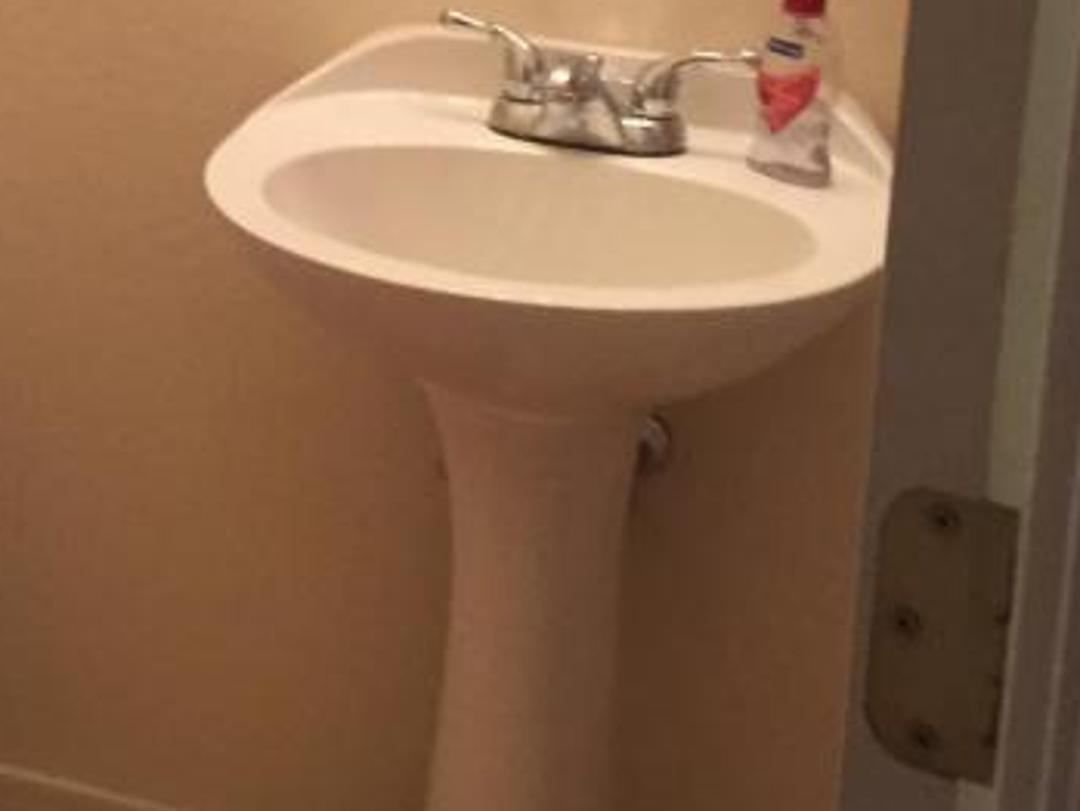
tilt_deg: -13.0
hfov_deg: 21.6
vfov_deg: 17.0
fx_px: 2653
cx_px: -170
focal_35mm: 85
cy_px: -19
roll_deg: +1.5
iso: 125
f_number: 2.2
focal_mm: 4.15
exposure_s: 1/30
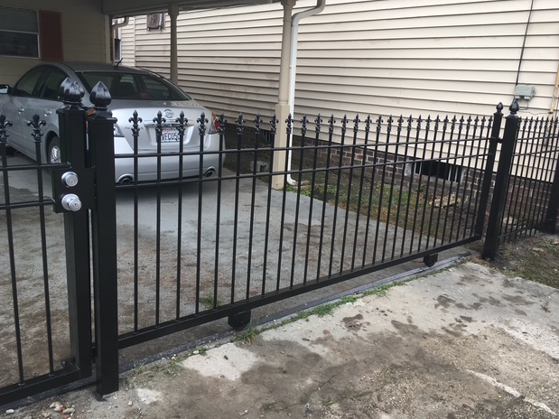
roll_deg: -4.8
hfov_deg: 60.0
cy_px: 206
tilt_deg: -14.6
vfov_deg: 46.8
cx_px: 286
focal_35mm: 30
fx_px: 484
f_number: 2.2
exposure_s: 1/420
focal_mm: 4.15
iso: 25
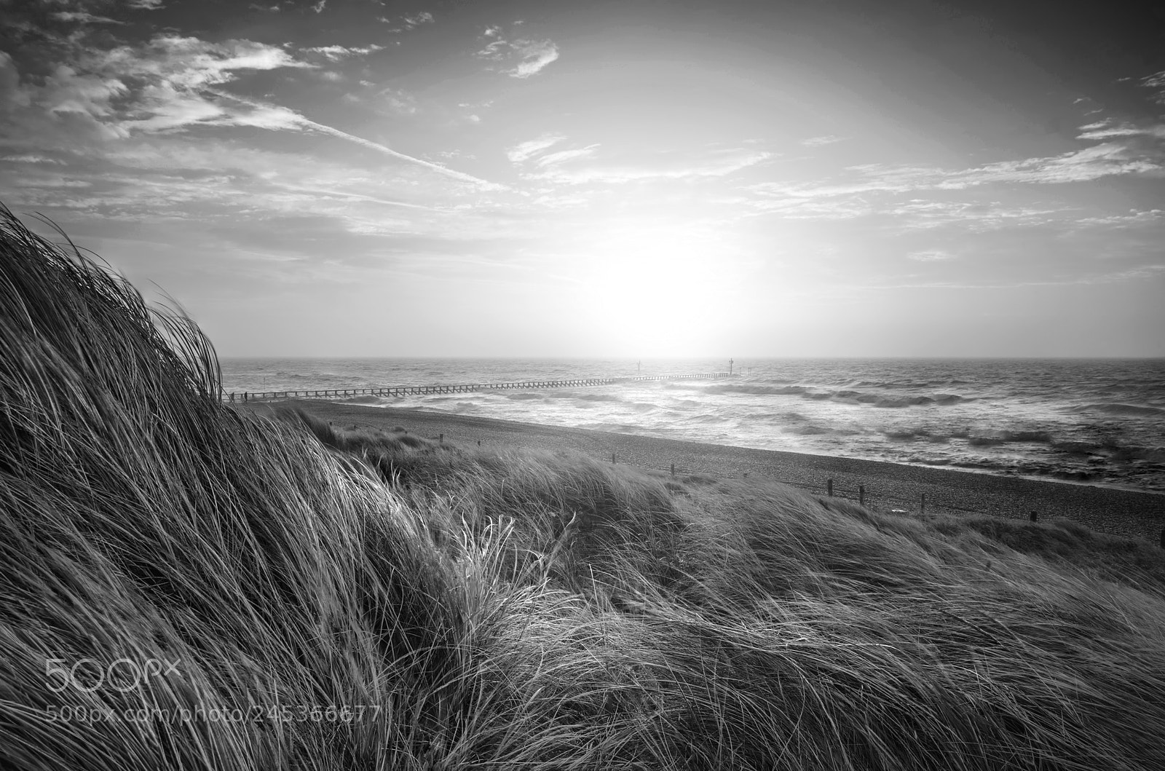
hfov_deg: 73.9
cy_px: 386
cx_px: 582
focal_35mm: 24
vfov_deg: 52.9
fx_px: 775
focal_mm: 24
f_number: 16
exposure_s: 1/20
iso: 100
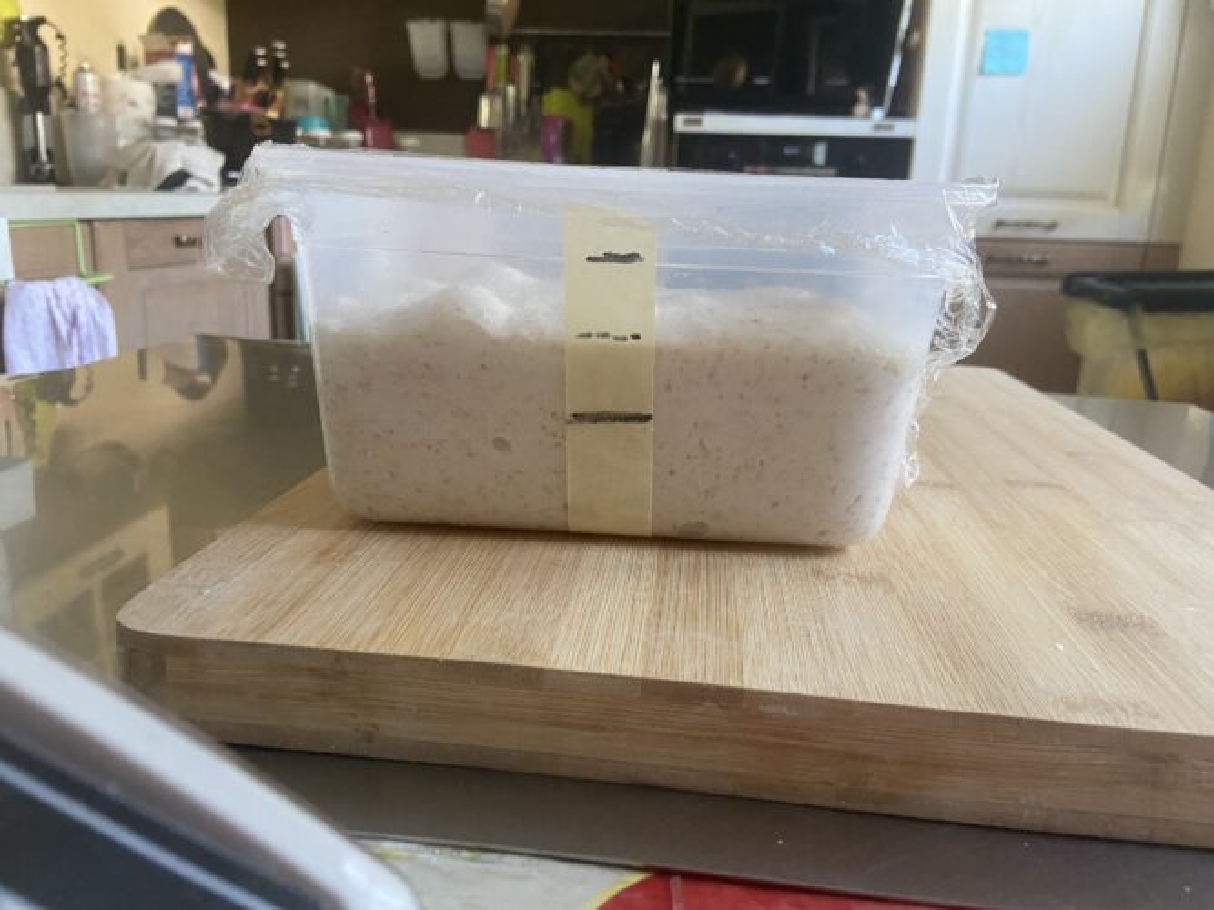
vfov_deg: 53.0
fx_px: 912
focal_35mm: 26
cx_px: 607
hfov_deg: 67.3
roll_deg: -2.4
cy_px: 455
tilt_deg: -15.6
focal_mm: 4.25
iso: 250
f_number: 1.8
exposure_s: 1/60
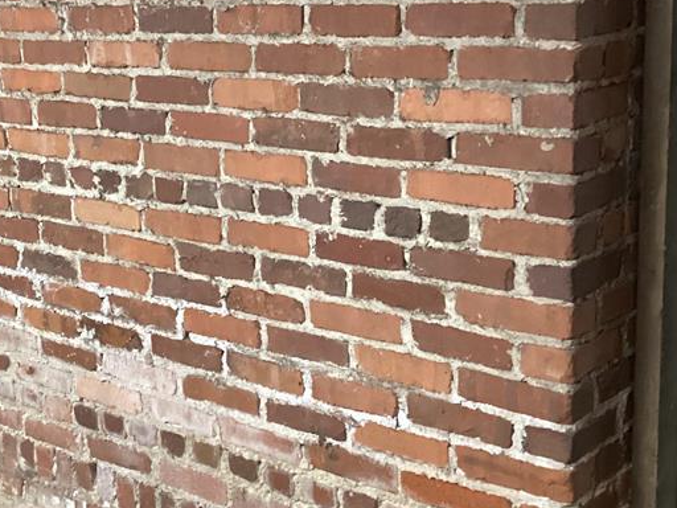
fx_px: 1213
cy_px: 192
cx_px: 193
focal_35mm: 62
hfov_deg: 30.8
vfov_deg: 23.6
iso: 400
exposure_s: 1/30
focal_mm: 3.3
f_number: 2.4
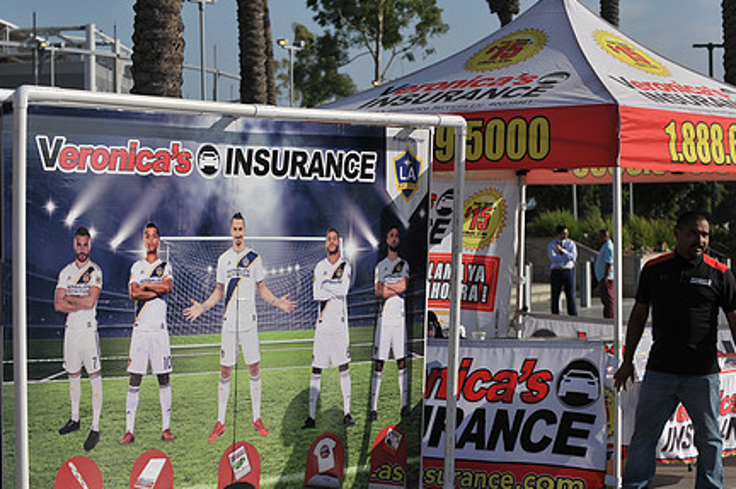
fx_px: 1920
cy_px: 259
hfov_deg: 21.7
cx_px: 383
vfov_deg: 14.5
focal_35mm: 94
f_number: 4.5
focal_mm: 70
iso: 250
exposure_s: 1/4000
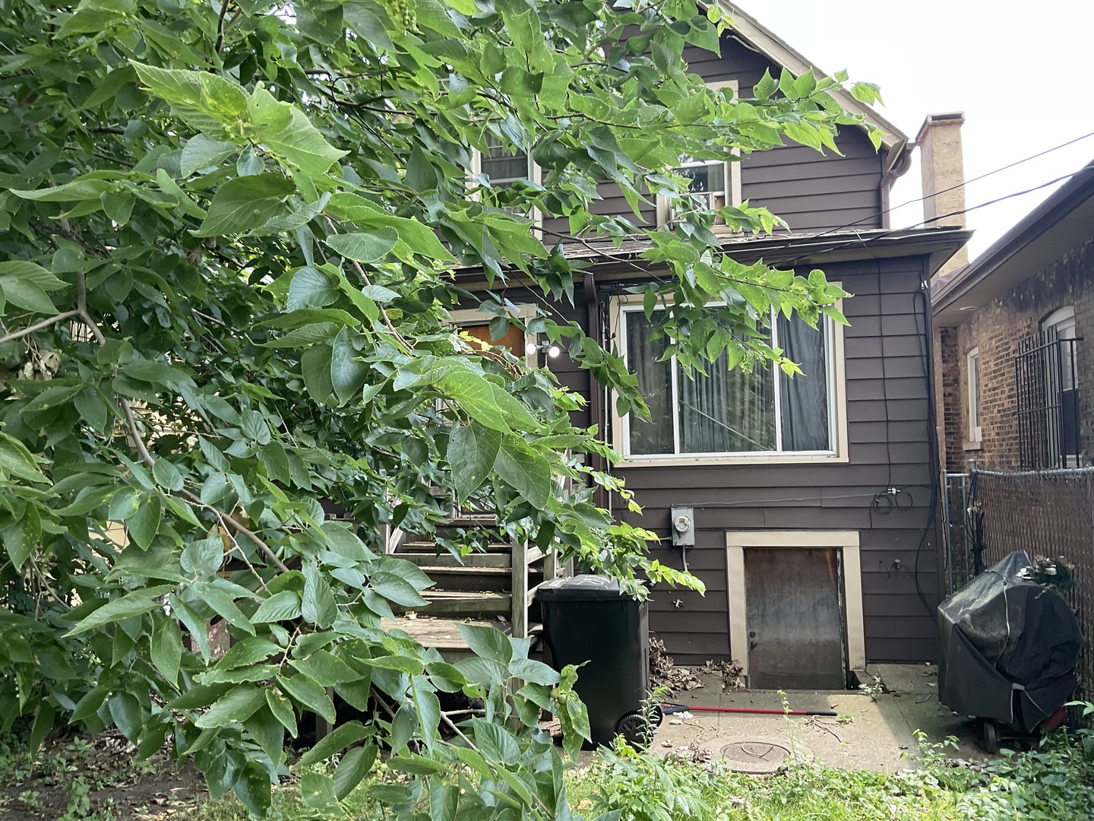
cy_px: 410
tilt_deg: +1.2
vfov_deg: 48.2
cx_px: 547
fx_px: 917
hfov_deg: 61.7
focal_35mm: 29
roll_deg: +1.1
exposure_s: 1/122
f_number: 1.8
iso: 25
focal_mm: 3
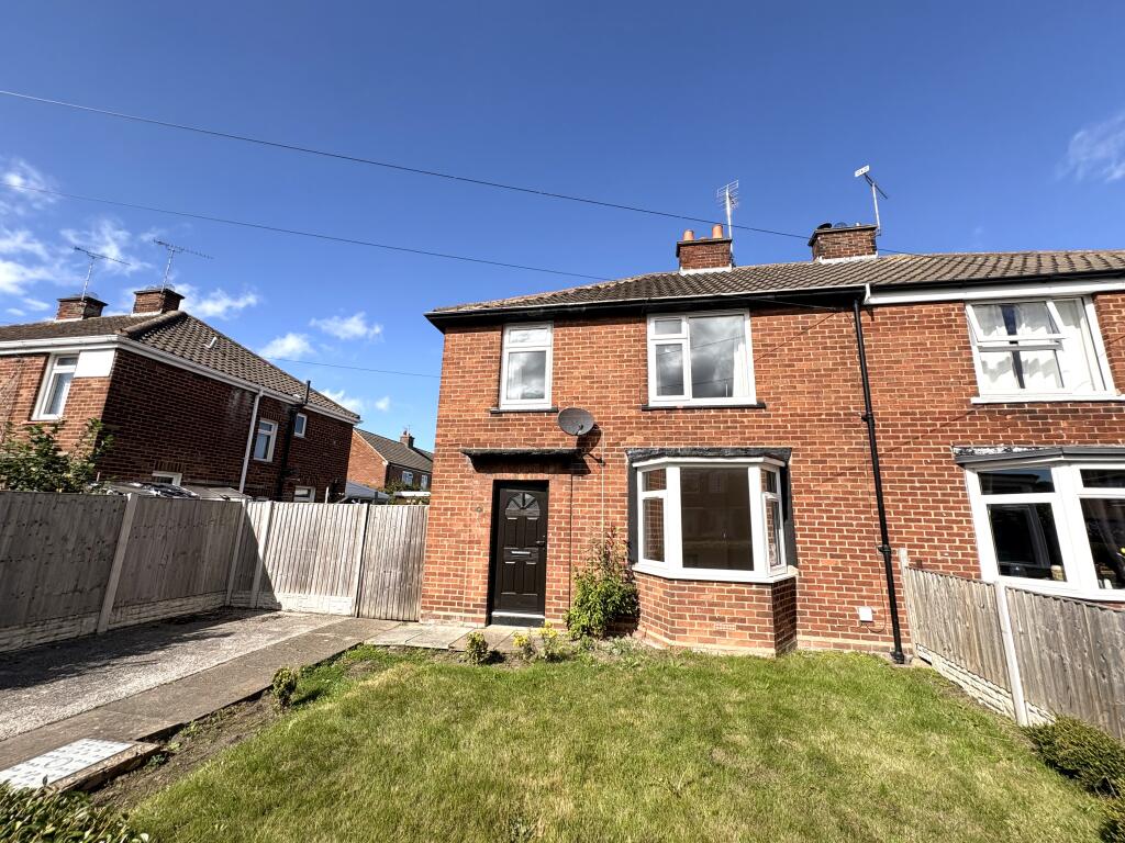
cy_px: 422
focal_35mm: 14
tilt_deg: +13.2
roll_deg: -1.7
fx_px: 455
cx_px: 562
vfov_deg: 85.7
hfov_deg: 102.1
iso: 50
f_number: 2.2
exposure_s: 1/1880
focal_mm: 2.22
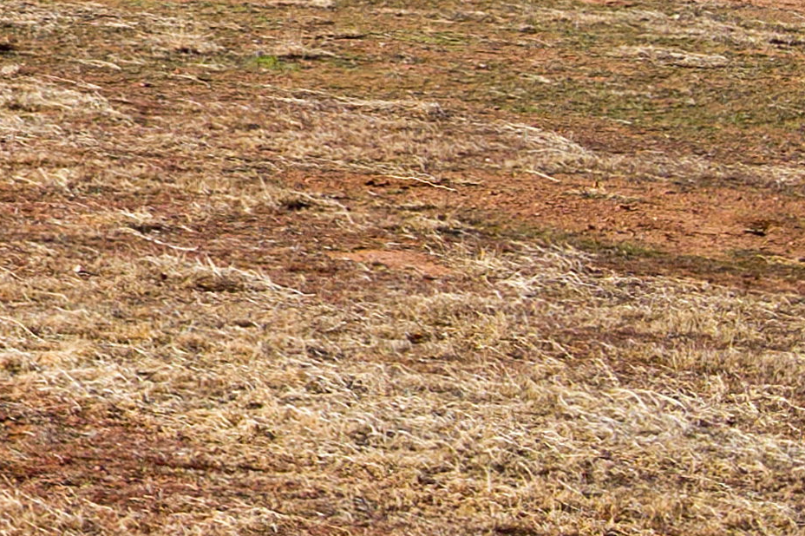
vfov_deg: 11.2
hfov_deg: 13.3
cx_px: -1052
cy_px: -202
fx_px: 2660
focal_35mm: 119
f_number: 2.8
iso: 119
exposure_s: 1/1900
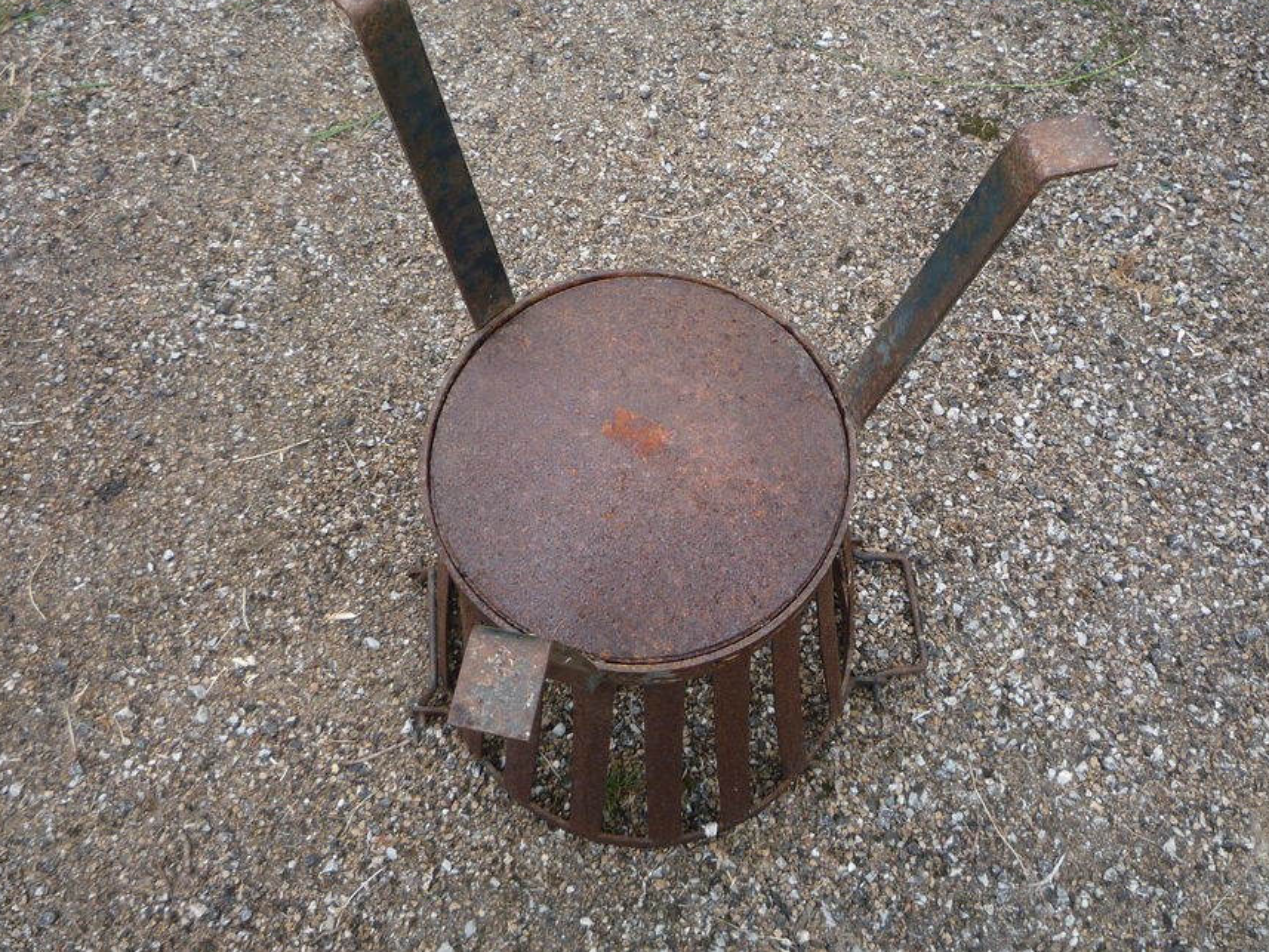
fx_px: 1283
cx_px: 702
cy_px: 403
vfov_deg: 40.6
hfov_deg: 52.5
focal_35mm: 35
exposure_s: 1/160
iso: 100
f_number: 4
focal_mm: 5.2
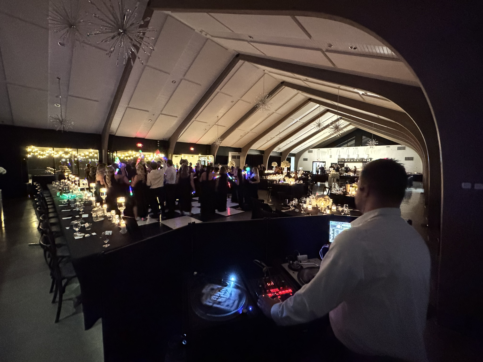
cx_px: 242
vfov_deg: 85.7
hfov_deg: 102.1
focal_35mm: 14
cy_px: 181
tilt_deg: -5.1
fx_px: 195
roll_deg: -0.8
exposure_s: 1/15
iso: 3200
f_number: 2.2
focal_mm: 2.22
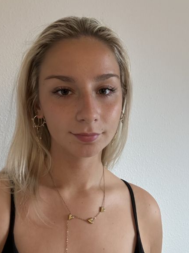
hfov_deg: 45.4
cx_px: 92
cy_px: 127
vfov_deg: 58.4
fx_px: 226
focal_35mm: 31
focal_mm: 2.69
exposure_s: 1/60
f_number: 1.9
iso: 160
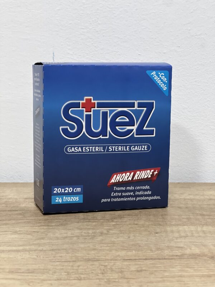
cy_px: 144
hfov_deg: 19.1
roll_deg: -0.6
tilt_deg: -5.9
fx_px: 638
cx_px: 108
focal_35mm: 77
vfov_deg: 25.3
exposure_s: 1/33
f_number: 2.8
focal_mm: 9
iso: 320
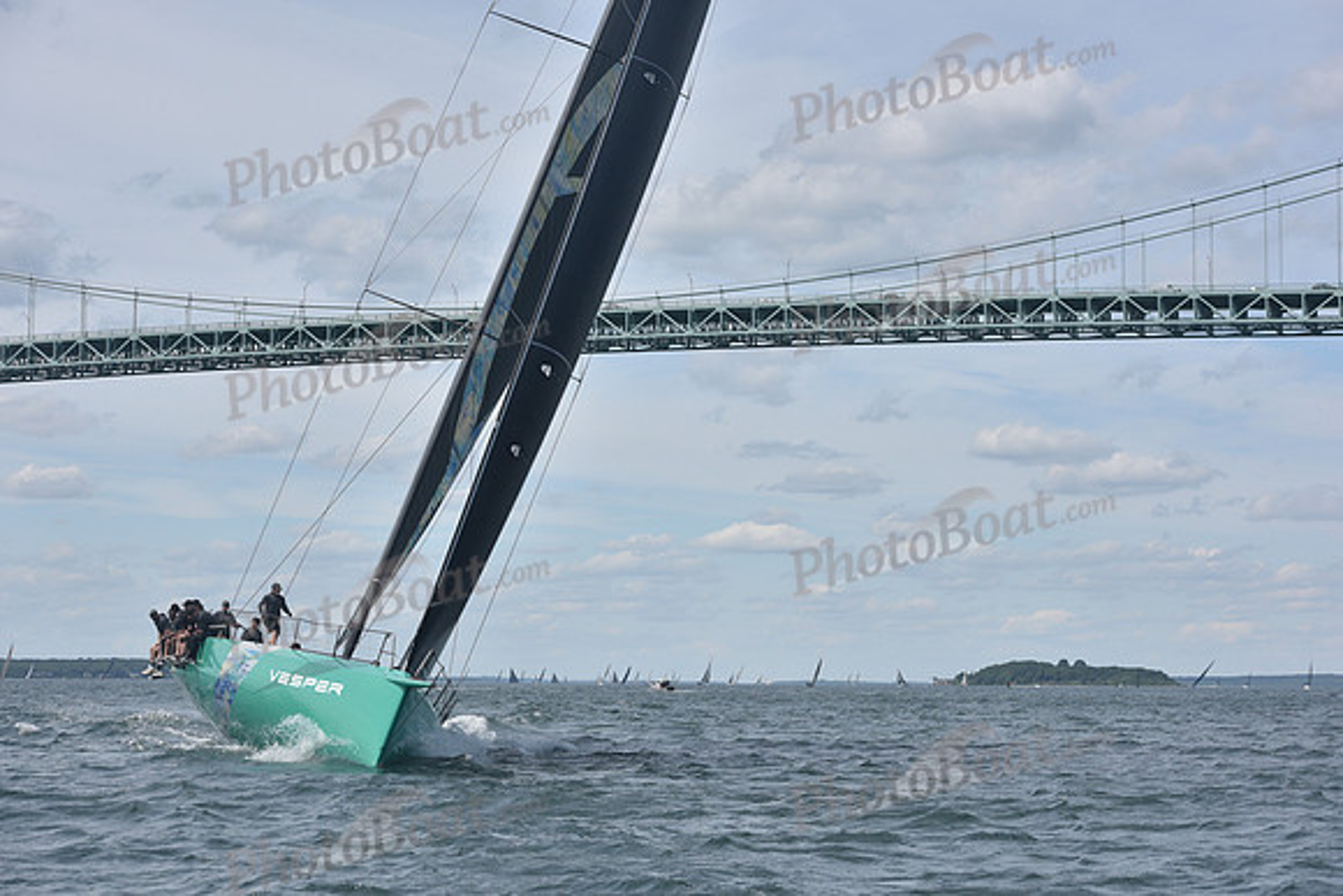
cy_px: 448
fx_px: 2612
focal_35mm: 70
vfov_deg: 19.5
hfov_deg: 28.8
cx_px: 672
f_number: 8
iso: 320
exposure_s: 1/800
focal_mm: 70
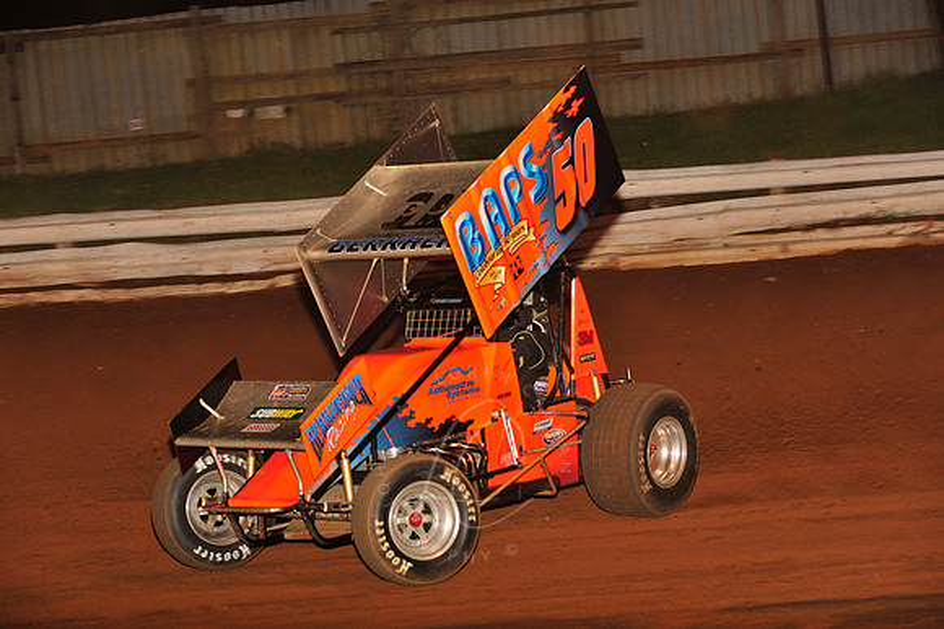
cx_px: 472
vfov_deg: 11.4
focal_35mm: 120
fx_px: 3145
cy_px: 314
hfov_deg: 17.1
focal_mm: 120
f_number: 6.3
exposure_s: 1/320
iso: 800
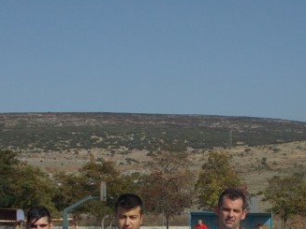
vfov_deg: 14.4
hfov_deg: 19.4
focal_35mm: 101
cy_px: 226
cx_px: 187
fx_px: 892
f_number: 11.3
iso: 80
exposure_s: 1/125
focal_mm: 9
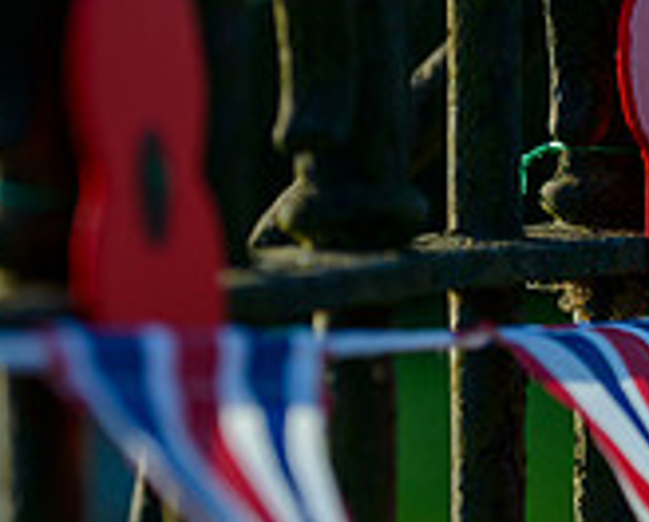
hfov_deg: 4.5
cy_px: 527
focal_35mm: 425
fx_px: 8183
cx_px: 1311
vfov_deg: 3.7
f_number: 4.8
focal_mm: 110
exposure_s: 1/1000
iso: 400
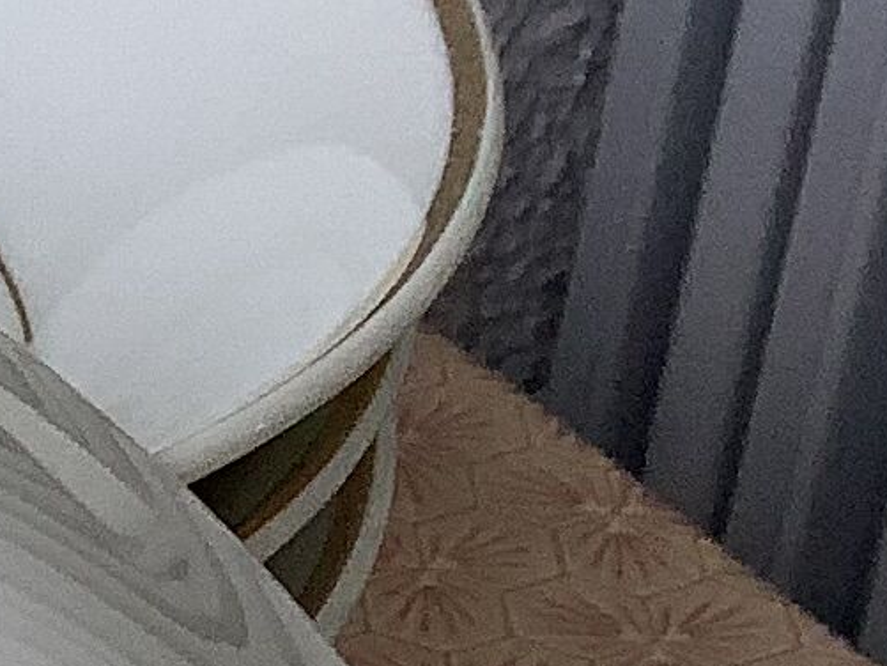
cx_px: -1156
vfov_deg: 6.8
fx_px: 5177
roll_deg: -0.7
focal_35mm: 202
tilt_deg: -36.5
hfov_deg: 8.9
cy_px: 1798
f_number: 2.4
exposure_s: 1/120
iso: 50
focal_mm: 3.3
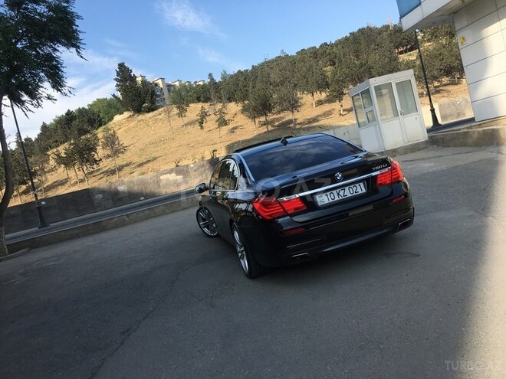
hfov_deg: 61.7
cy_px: 190
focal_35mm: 29
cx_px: 253
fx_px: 424
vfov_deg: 48.2
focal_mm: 4.15
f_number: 2.2
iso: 25
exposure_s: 1/810
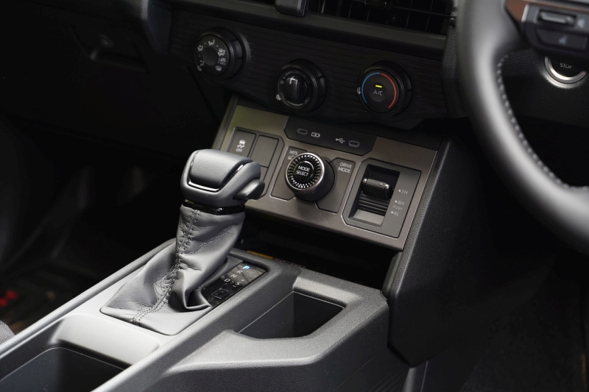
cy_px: 196
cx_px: 294
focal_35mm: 75
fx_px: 1227
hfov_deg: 27.0
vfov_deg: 18.2
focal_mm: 75
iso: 1000
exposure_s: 1/60
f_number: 5
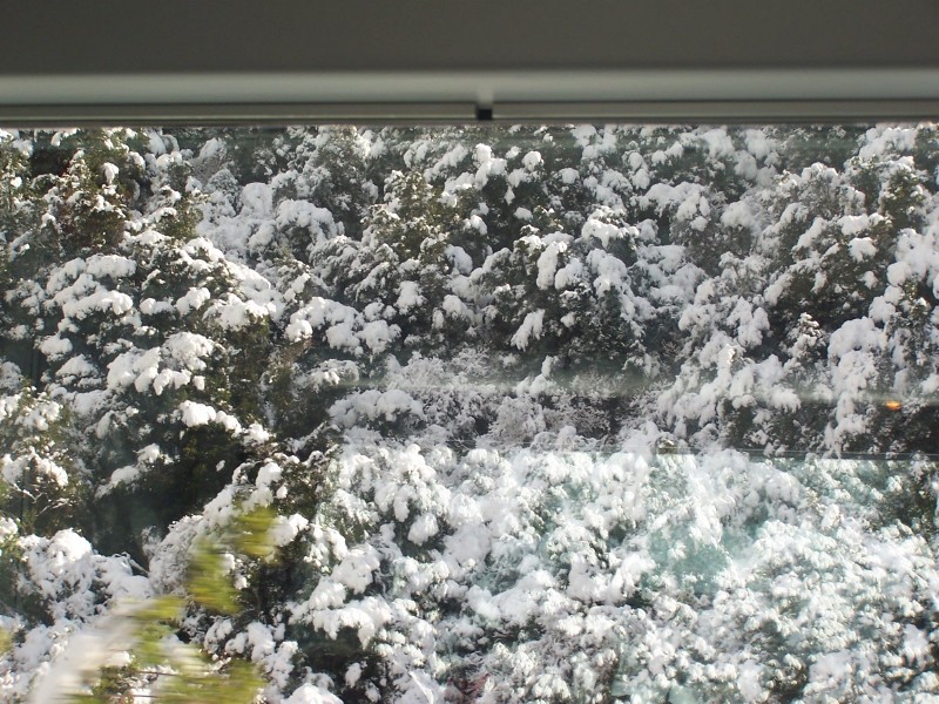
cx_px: 470
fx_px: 2034
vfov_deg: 19.6
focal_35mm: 75
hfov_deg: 26.0
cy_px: 352
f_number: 3.2
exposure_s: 1/250
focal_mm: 12.4
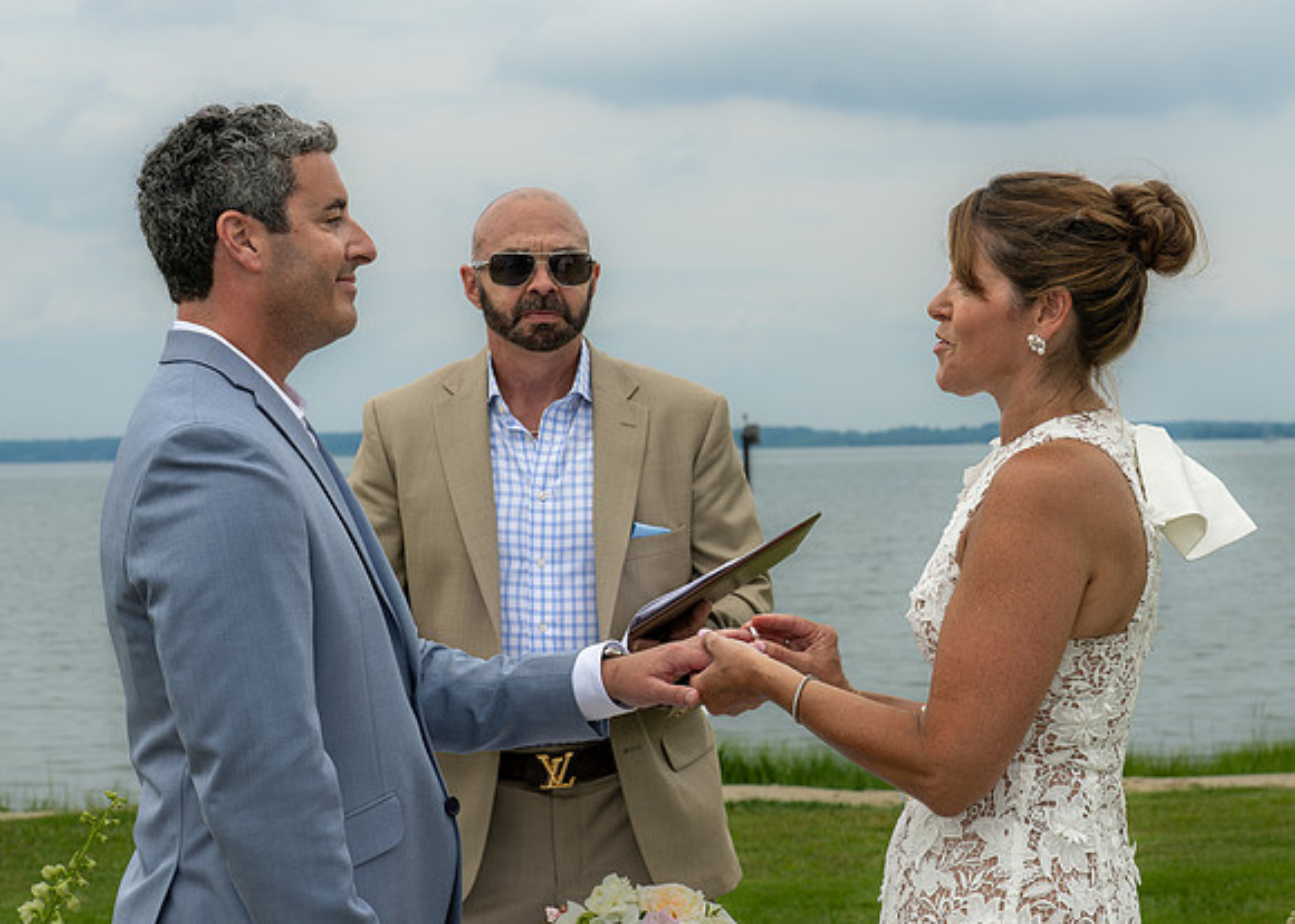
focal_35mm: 91
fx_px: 3331
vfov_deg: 15.8
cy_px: 466
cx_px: 811
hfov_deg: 22.0
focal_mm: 70
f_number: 9
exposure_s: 1/250
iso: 125
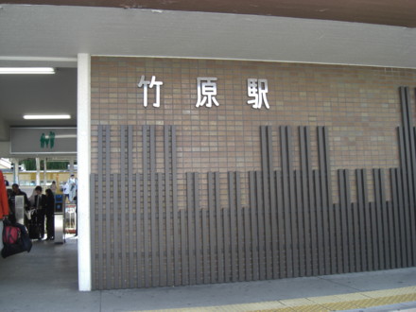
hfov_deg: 49.0
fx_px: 457
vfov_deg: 37.7
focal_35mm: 38
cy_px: 156
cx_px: 208
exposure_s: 1/200
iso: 80
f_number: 2.8
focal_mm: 7.9
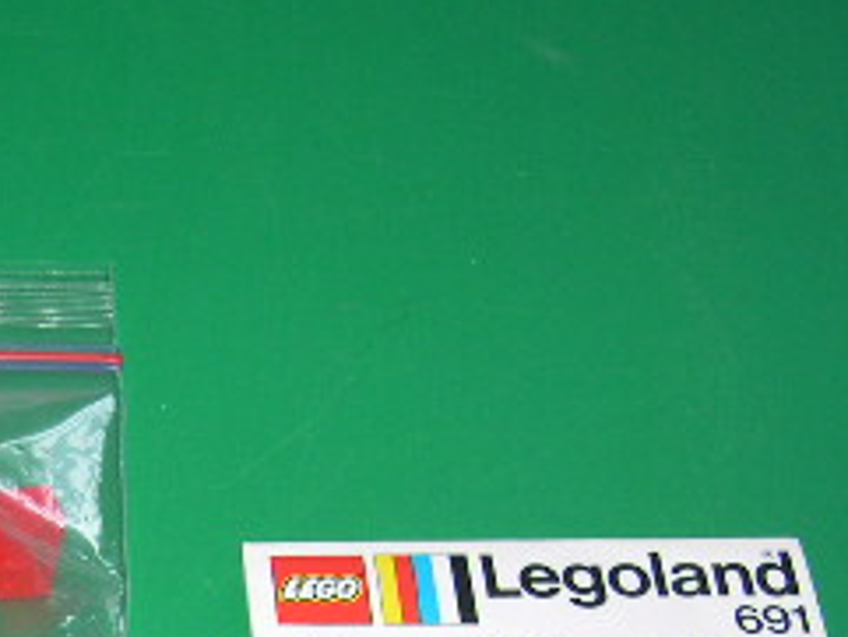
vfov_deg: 14.1
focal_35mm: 101
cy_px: 827
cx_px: -130
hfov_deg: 18.6
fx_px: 2475
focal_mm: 8
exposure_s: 1/60
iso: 100
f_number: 2.8
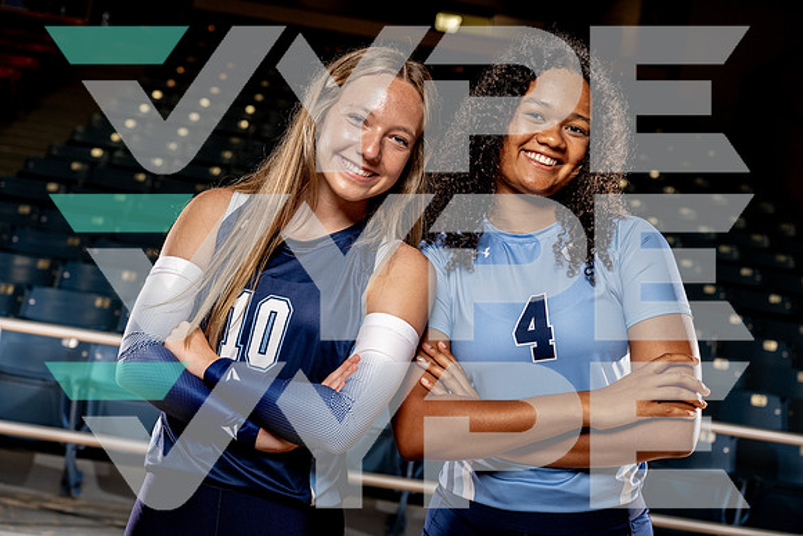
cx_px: 402
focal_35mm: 62
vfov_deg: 21.9
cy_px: 268
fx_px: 1383
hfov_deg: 32.4
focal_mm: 62
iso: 400
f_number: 5
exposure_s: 1/250
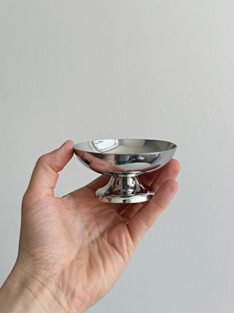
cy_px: 156
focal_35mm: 48
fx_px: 433
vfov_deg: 39.7
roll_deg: +1.1
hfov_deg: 30.2
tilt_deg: -8.1
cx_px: 117
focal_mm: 6.86
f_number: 1.78
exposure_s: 1/414
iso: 64
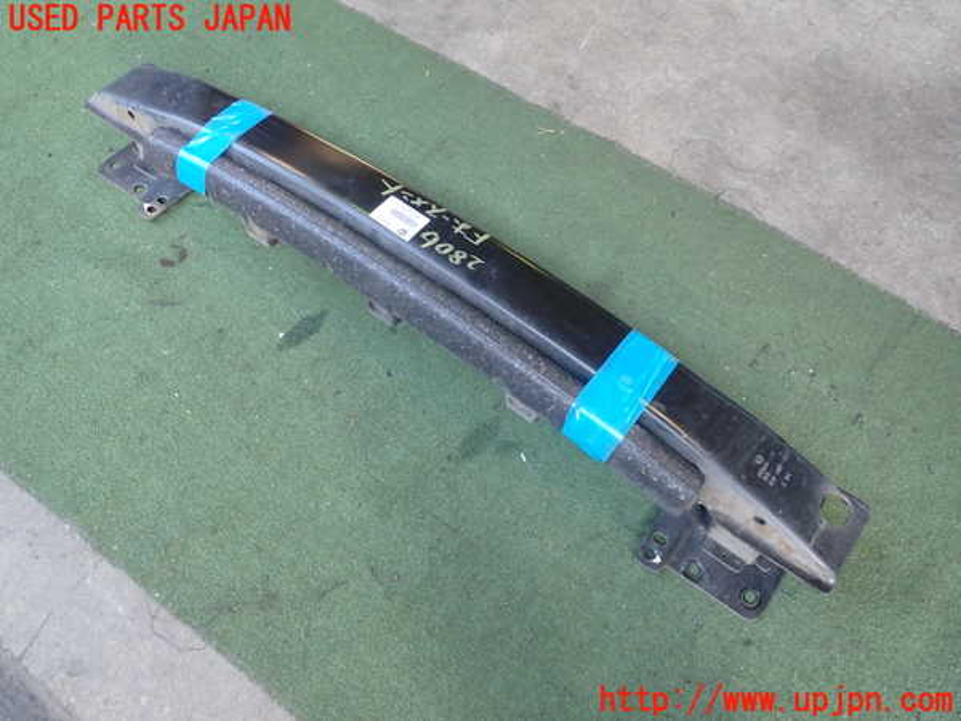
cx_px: 480
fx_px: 833
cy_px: 360
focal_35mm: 30
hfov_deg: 60.0
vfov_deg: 46.8
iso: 200
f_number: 2.3
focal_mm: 5.4
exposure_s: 1/100
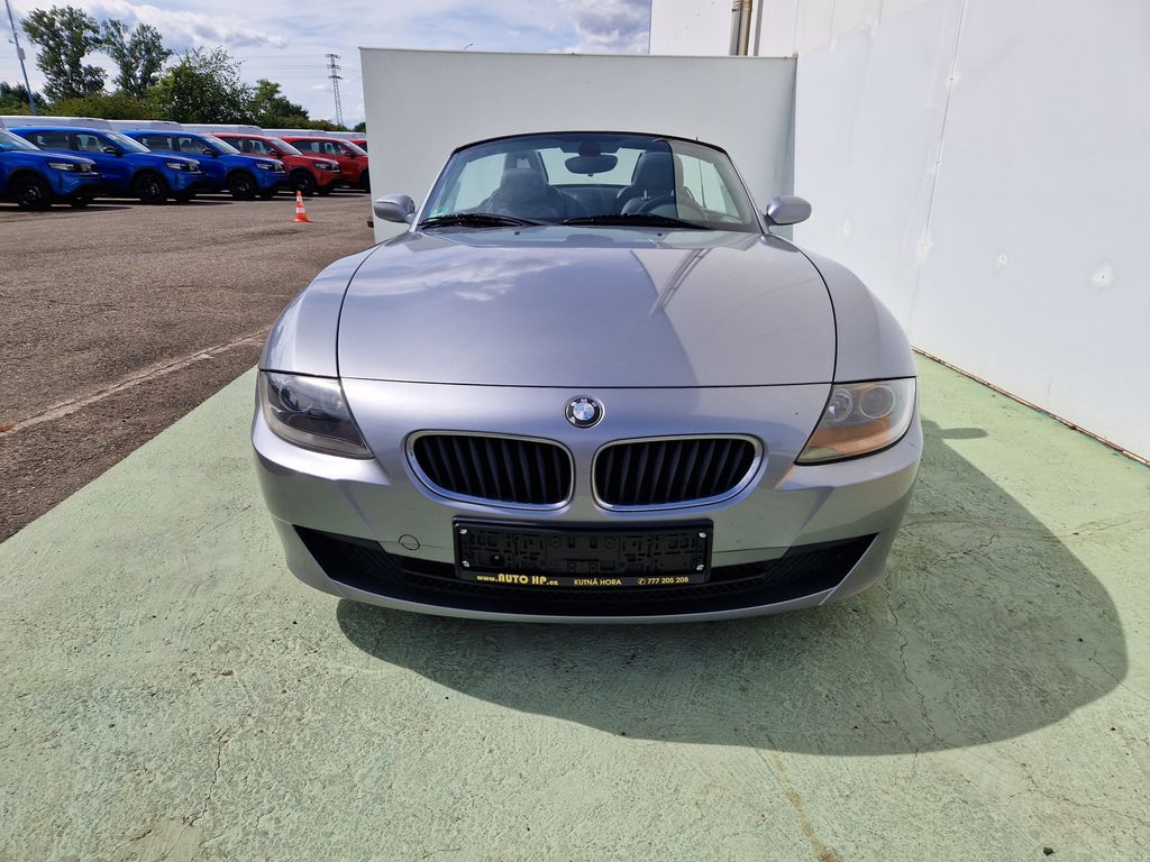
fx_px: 764
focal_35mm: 23
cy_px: 431
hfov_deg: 73.9
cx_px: 575
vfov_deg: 58.9
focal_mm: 5.4
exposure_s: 1/2336
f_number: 1.8
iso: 50
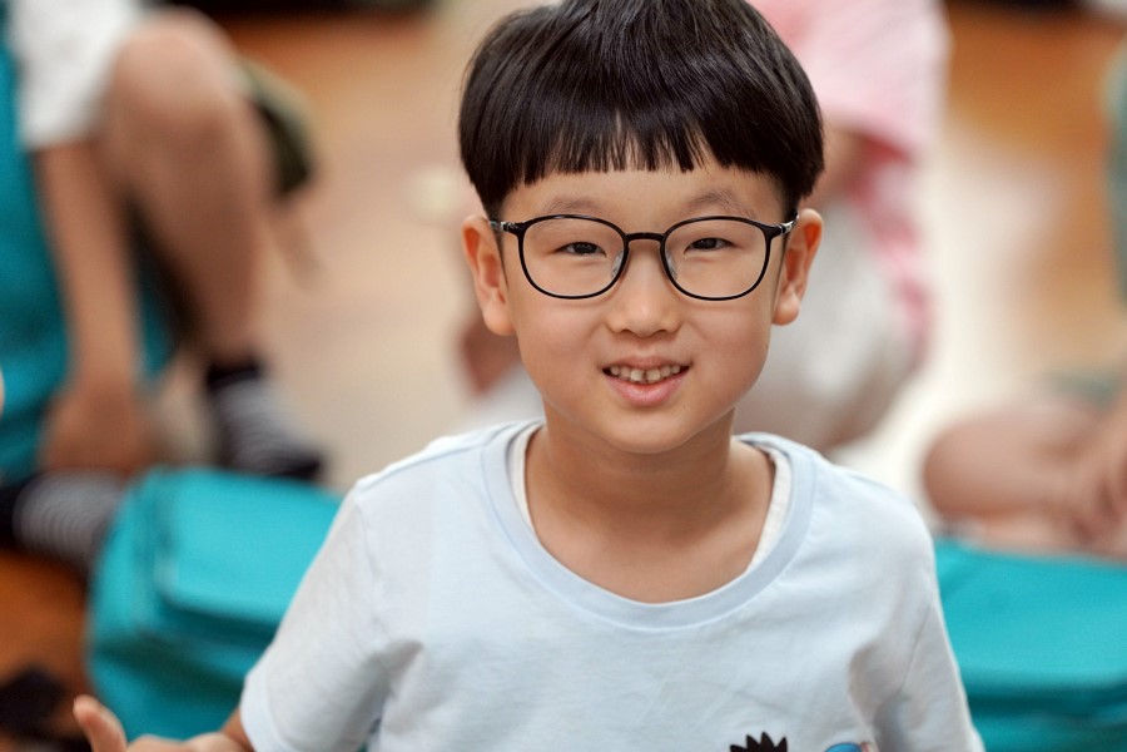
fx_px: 6261
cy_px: 376
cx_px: 564
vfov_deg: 6.9
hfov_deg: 10.3
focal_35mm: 200
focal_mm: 200
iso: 2500
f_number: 4
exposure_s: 1/250
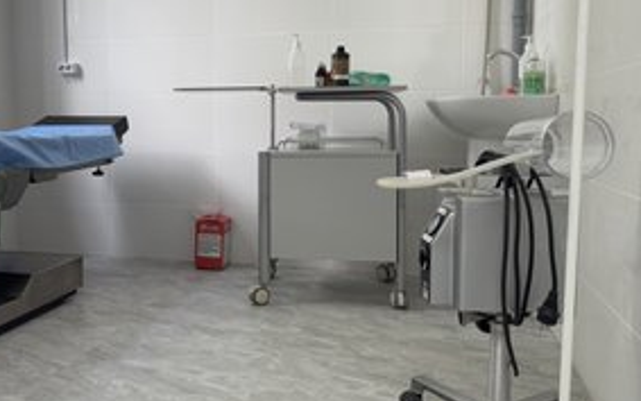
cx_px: 242
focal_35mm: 36
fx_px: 629
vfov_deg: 35.2
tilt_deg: -3.0
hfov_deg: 53.4
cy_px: 156
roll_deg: +0.4
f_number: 1.78
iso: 160
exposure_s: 1/121
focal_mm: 6.76
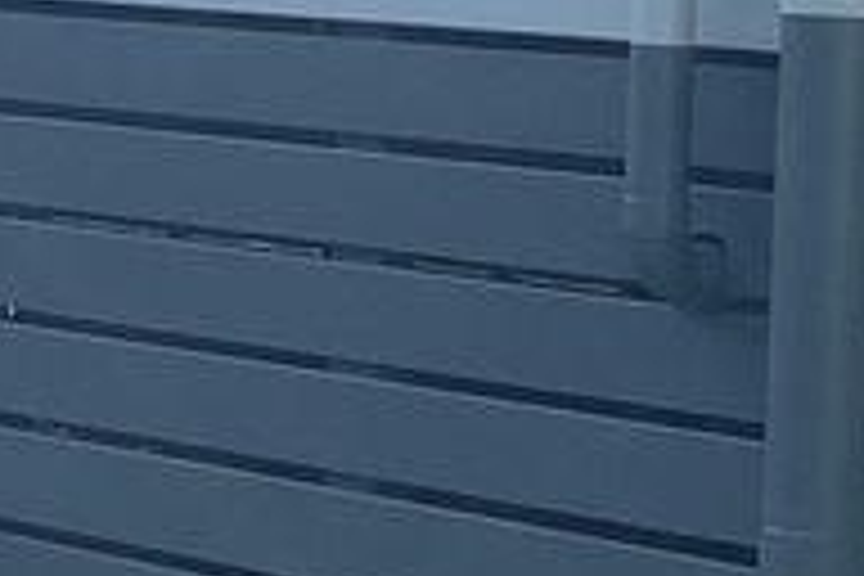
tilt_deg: +0.0
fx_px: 4872
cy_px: -320
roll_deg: -1.0
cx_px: -90
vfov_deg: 6.7
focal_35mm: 203
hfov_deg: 10.0
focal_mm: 4.25
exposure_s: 1/1661
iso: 25
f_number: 1.8
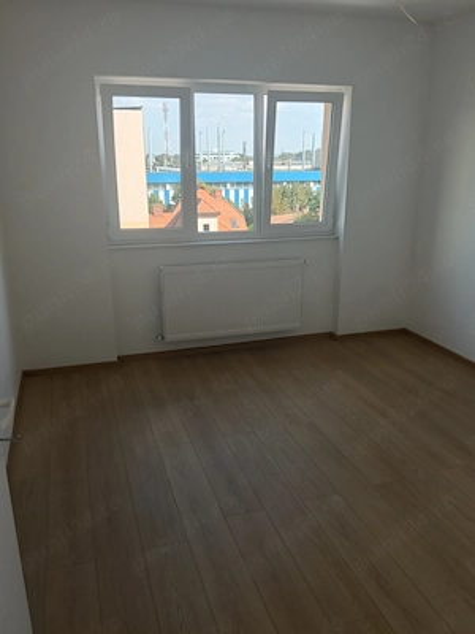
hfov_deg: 51.4
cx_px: 238
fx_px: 494
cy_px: 317
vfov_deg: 65.3
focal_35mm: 27
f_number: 1.8
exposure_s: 1/100
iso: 100
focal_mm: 3.98
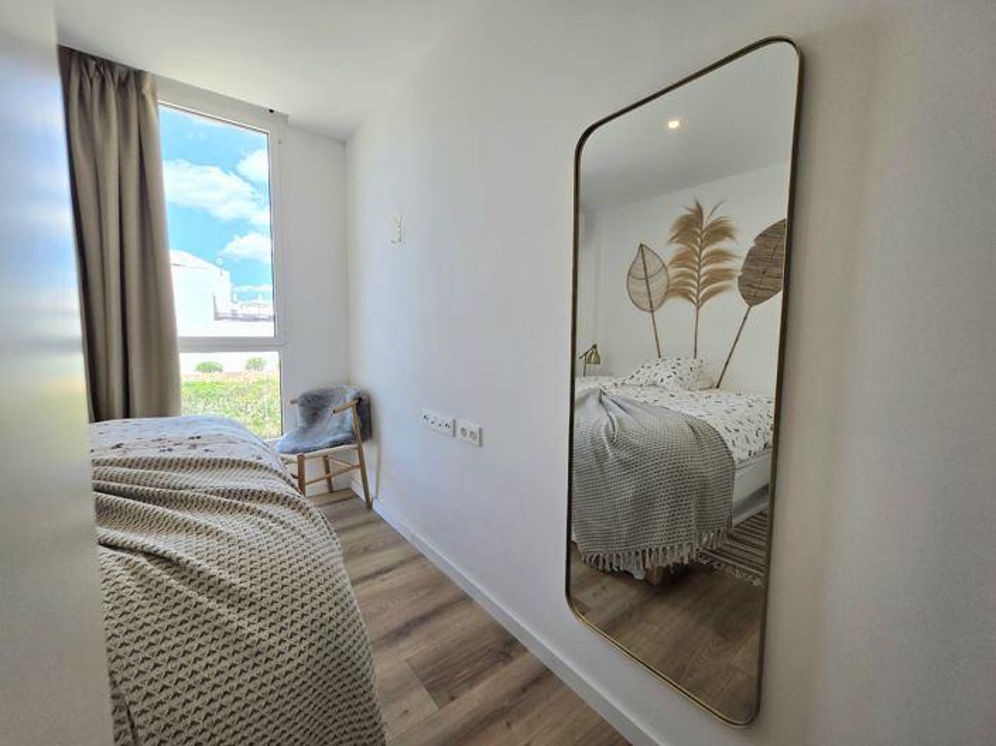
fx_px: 374
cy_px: 373
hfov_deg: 106.2
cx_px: 498
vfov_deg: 89.9
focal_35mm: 13
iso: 40
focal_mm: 2.2
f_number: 1.9
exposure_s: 1/345
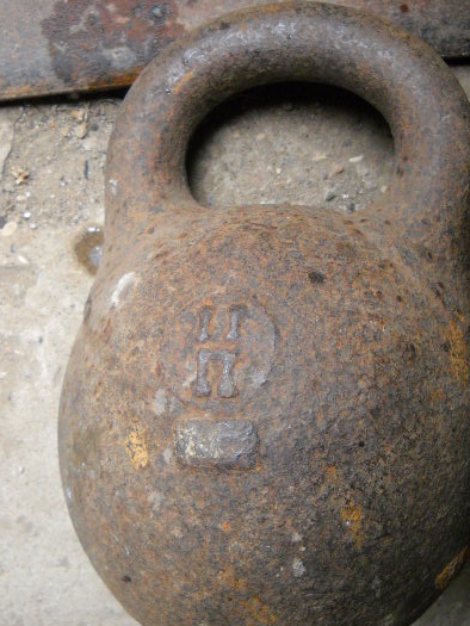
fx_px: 905
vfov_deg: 38.2
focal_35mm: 50
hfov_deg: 29.1
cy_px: 296
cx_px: 259
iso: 475
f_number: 3.1
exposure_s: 1/88
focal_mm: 6.72
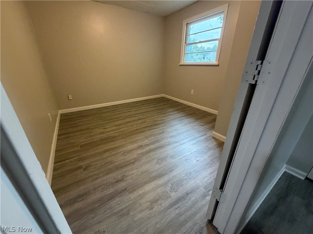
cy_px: 117
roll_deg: +0.2
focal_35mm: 14
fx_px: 127
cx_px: 156
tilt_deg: -22.3
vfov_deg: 85.7
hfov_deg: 102.1
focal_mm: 2.22
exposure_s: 1/60
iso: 400
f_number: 2.2
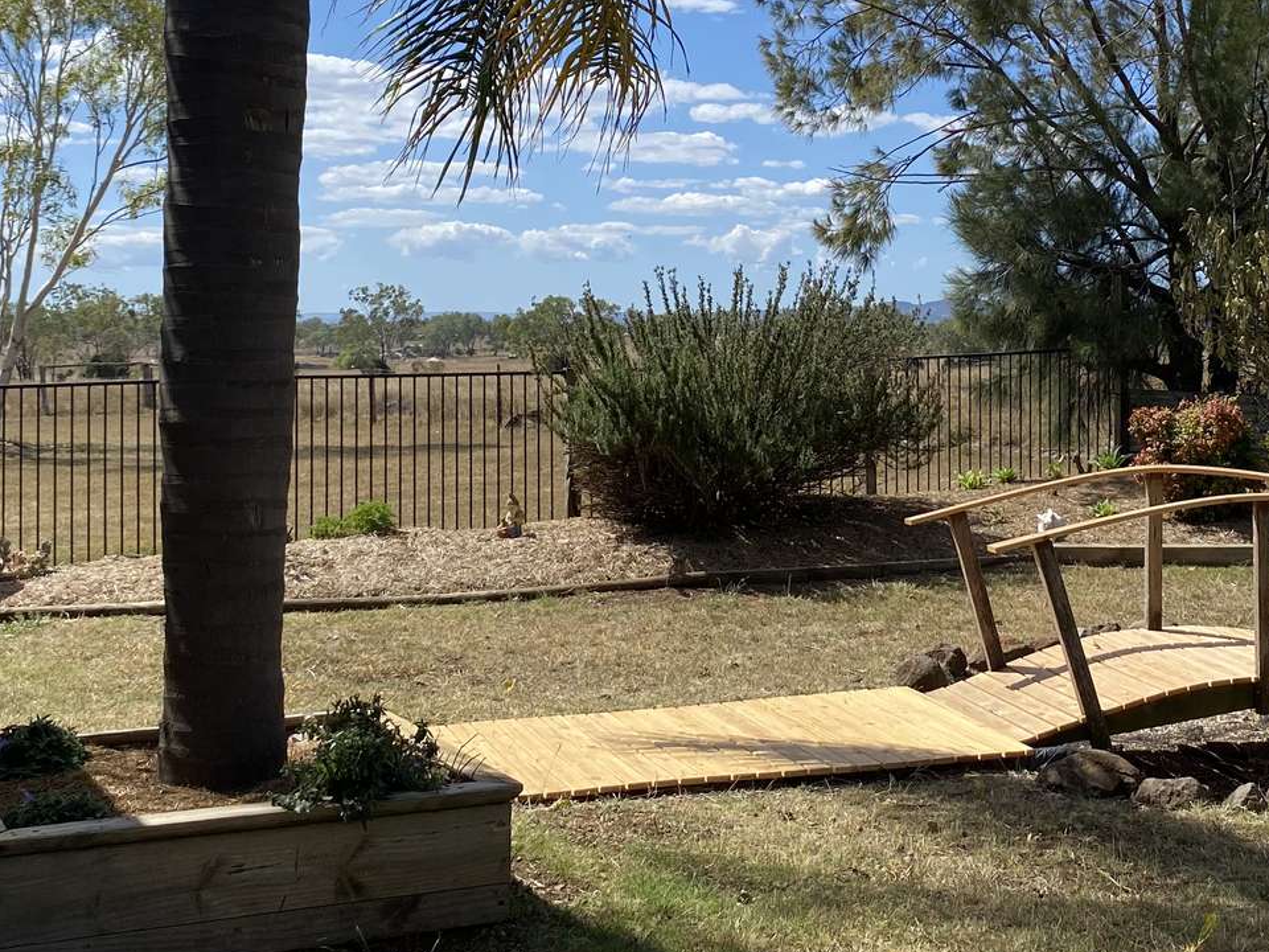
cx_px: 866
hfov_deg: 36.4
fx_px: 1906
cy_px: 209
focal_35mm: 52
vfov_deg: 27.5
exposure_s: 1/1484
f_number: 1.8
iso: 32
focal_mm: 4.25
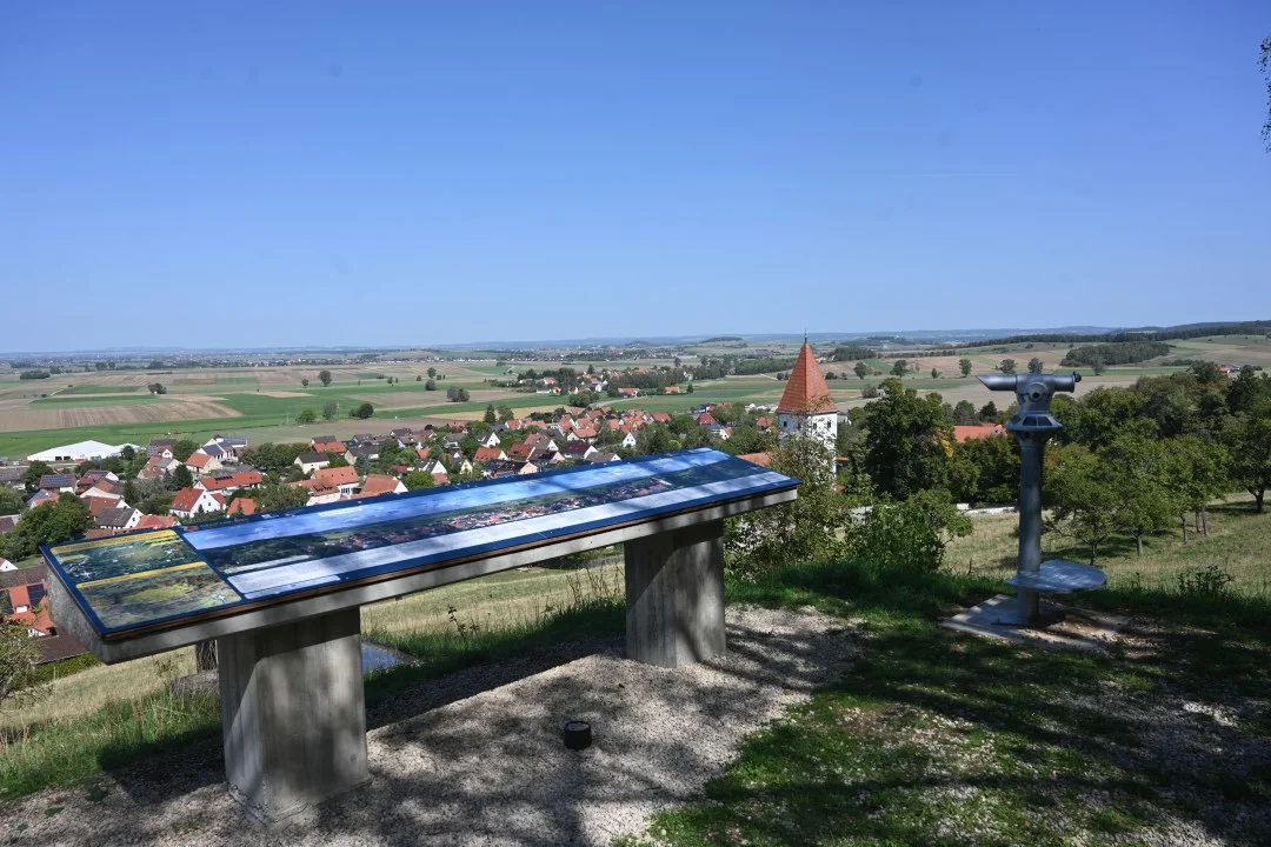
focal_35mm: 26
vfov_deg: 49.6
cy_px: 424
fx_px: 918
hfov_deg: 69.4
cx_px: 636
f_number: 8
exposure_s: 1/400
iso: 100
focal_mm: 26
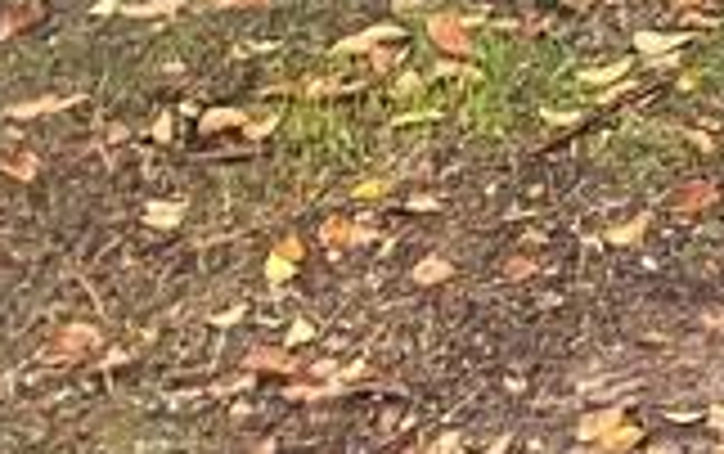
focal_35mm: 175
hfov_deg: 9.8
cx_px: 1997
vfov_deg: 6.6
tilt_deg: -3.9
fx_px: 3457
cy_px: -1038
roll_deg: -0.3
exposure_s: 1/63
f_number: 1.8
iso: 125
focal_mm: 4.25
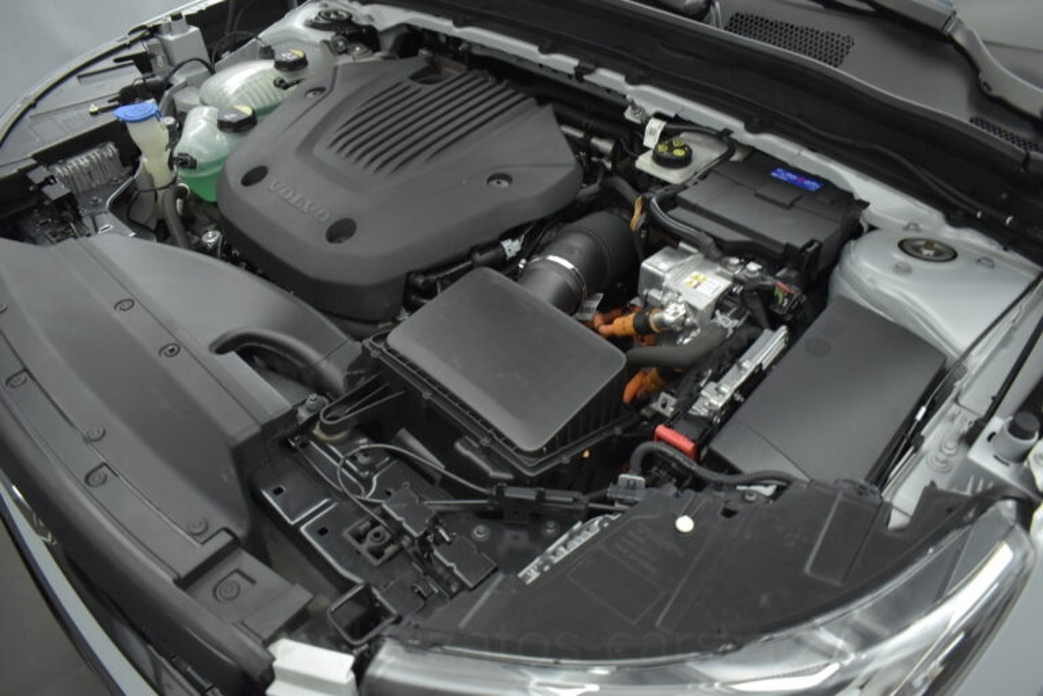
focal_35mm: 27
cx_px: 522
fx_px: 783
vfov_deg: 48.0
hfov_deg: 67.4
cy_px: 348
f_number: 3.5
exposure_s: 1/100
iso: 1600
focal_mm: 18
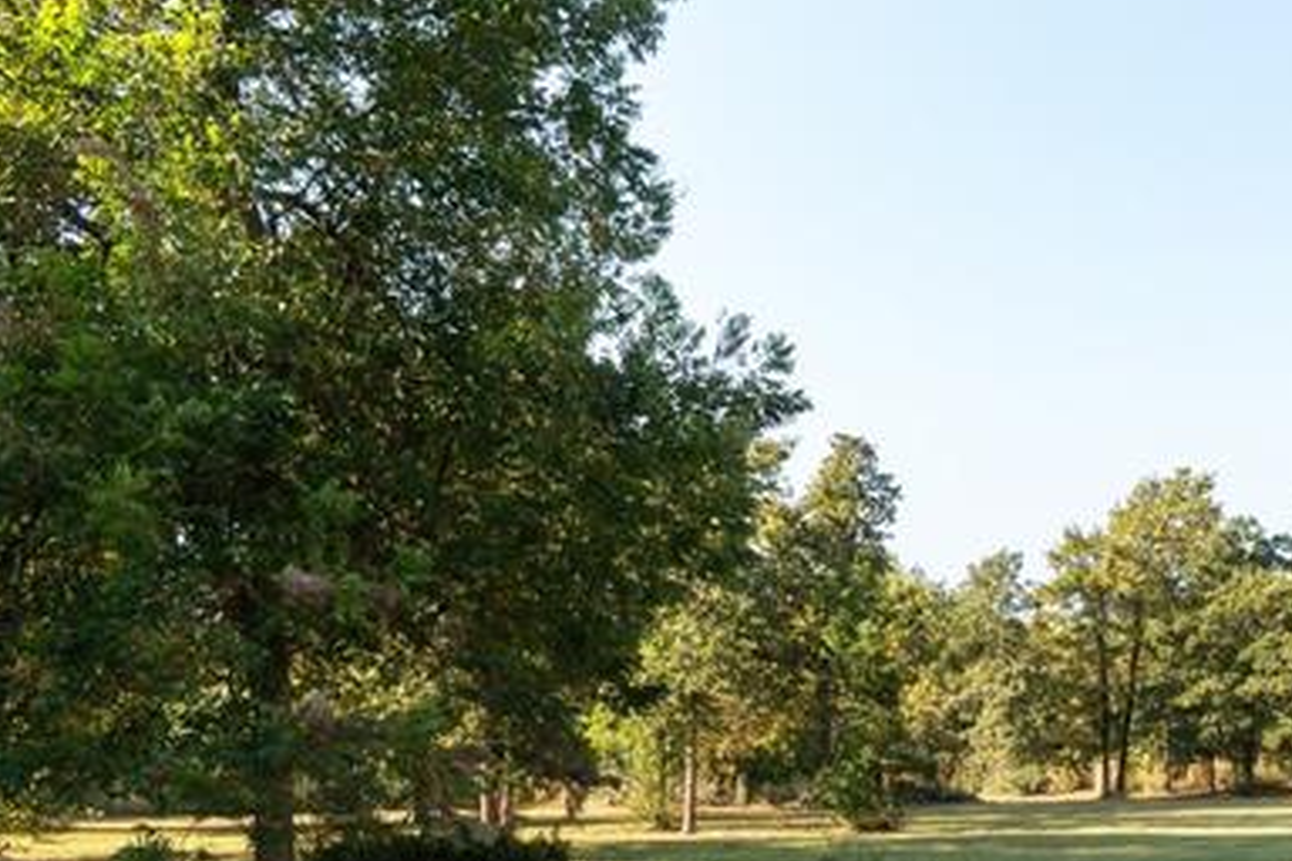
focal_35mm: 40
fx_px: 1435
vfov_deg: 30.8
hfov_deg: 45.8
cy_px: 874
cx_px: 1045
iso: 100
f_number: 8
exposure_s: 1/250
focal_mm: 10
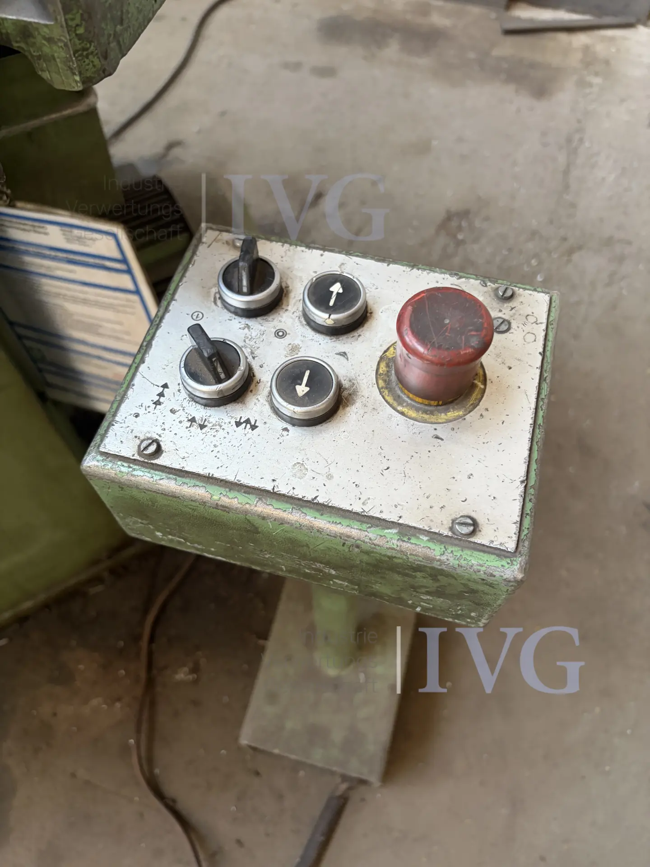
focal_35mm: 26
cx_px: 325
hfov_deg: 53.1
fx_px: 651
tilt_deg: -60.3
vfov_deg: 67.3
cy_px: 434
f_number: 1.6
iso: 200
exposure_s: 1/60
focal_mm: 5.96
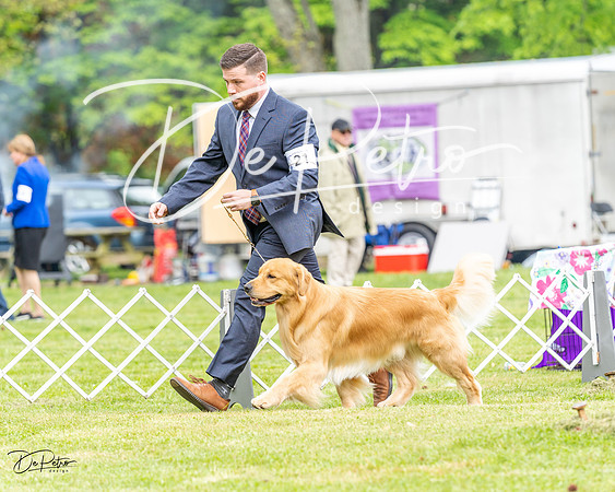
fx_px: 4037
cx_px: 308
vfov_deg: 7.0
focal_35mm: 222
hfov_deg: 8.7
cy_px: 246
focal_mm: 197
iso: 400
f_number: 4.5
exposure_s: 1/640
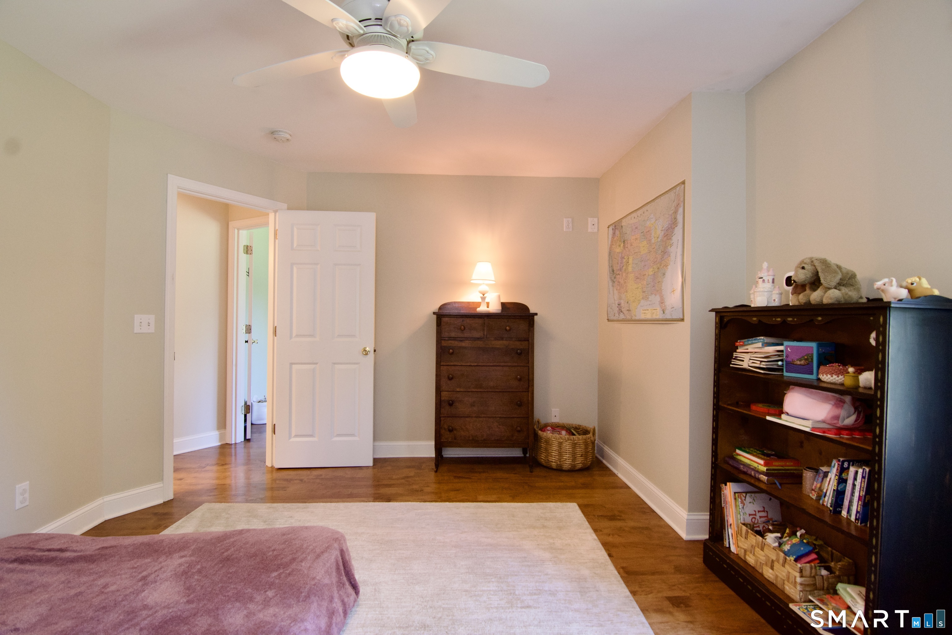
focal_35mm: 16
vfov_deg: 72.1
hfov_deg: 95.0
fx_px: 436
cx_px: 476
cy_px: 318
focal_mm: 11
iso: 1000
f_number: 7.1
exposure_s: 1/15
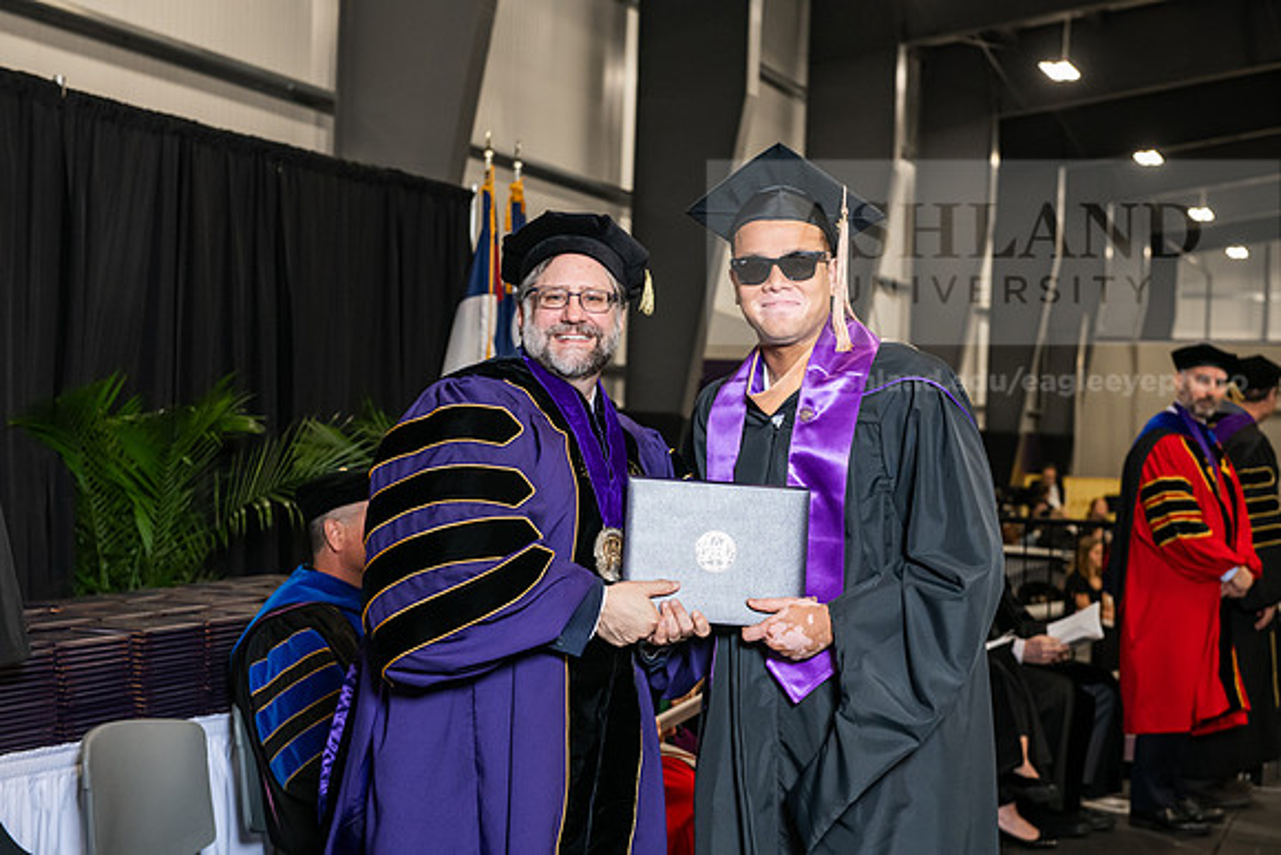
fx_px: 2207
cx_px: 640
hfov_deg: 32.4
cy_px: 428
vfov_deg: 21.9
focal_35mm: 62
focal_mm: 62
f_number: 5
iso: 2000
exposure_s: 1/200
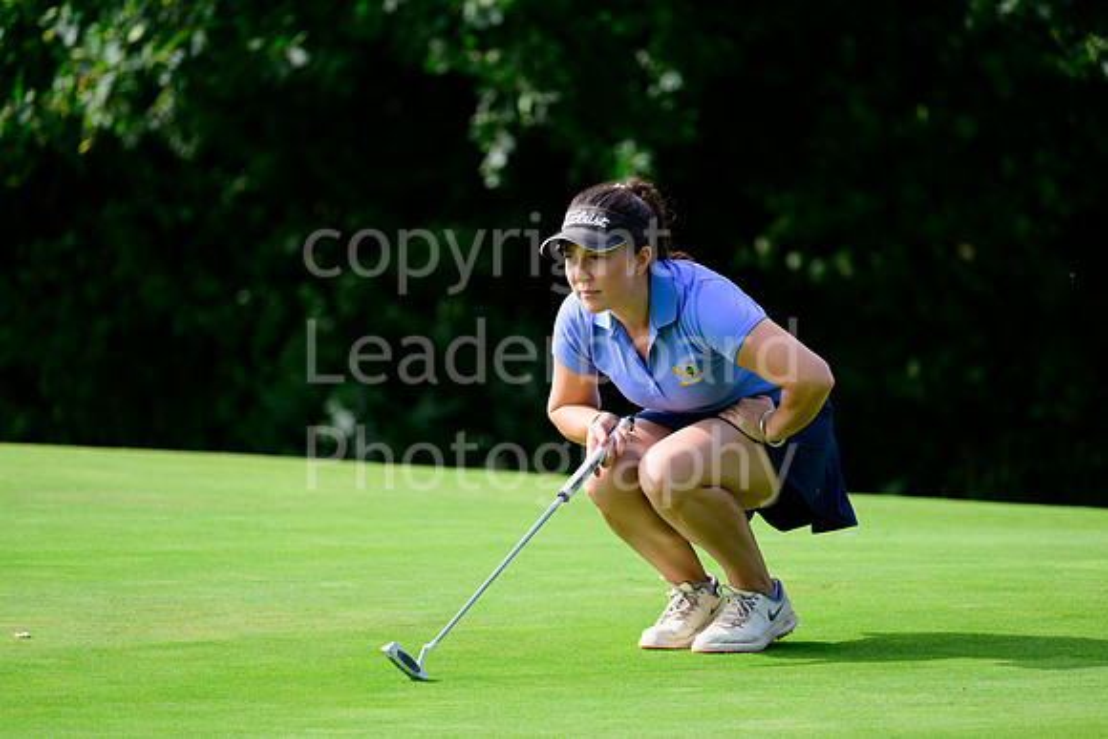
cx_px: 554
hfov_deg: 5.2
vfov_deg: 3.4
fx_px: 12313
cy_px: 370
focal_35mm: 400
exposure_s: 1/800
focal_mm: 400
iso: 400
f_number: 5.6
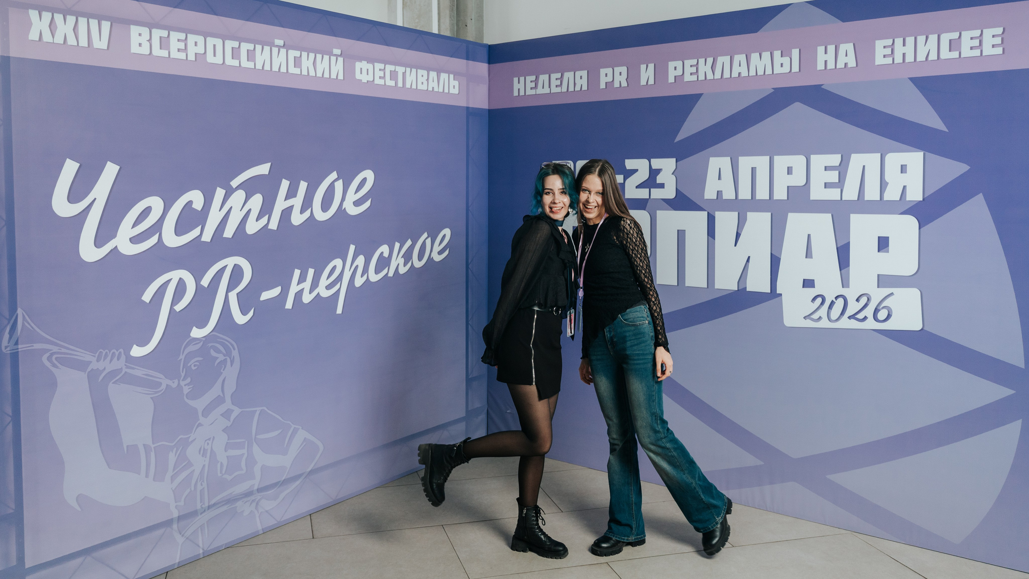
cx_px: 513
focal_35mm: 32
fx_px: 862
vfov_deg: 36.9
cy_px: 217
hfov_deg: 61.7
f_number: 2.8
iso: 800
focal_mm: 28
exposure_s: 1/160
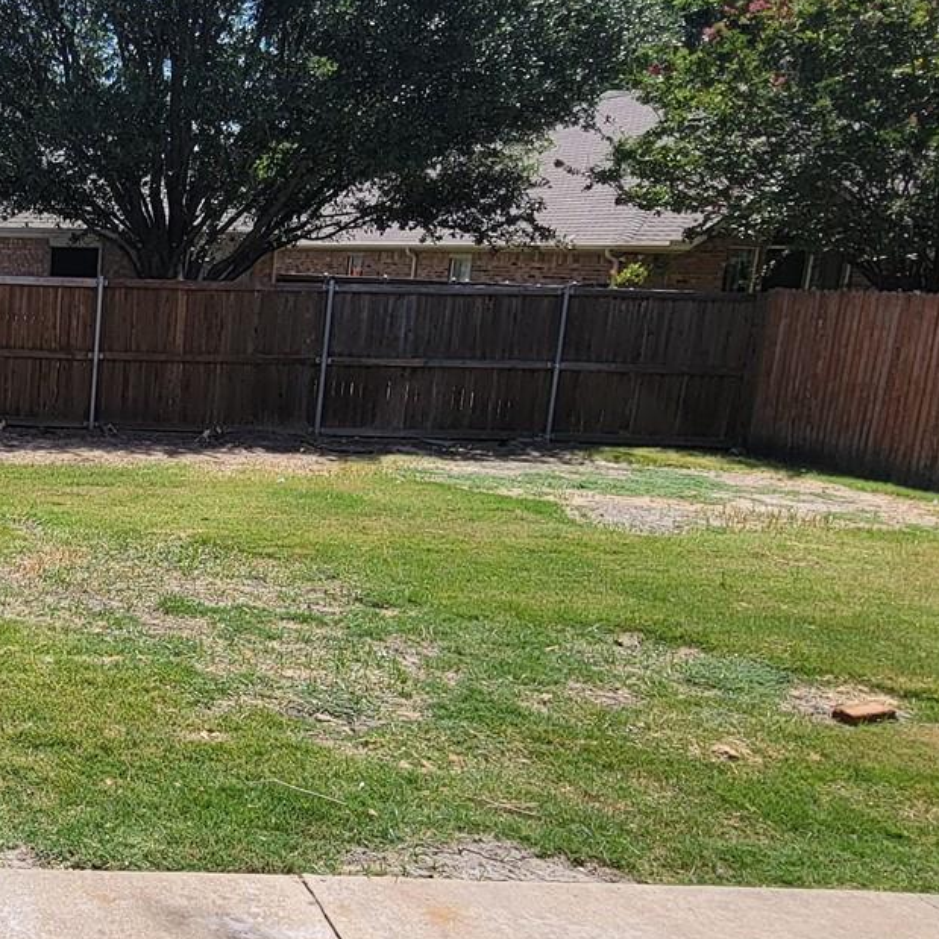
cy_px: 495
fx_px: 1166
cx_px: -159
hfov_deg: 35.5
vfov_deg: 43.8
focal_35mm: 38
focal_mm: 2.2
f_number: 2.2
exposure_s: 1/1449
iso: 50
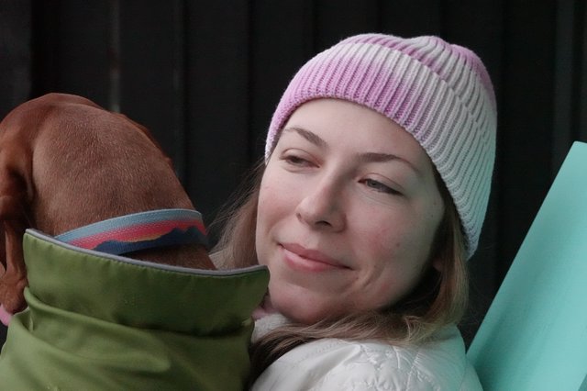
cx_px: 294
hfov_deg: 26.0
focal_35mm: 78
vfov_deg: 17.5
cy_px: 196
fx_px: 1271
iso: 6400
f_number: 4
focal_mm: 28.54
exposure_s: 1/125
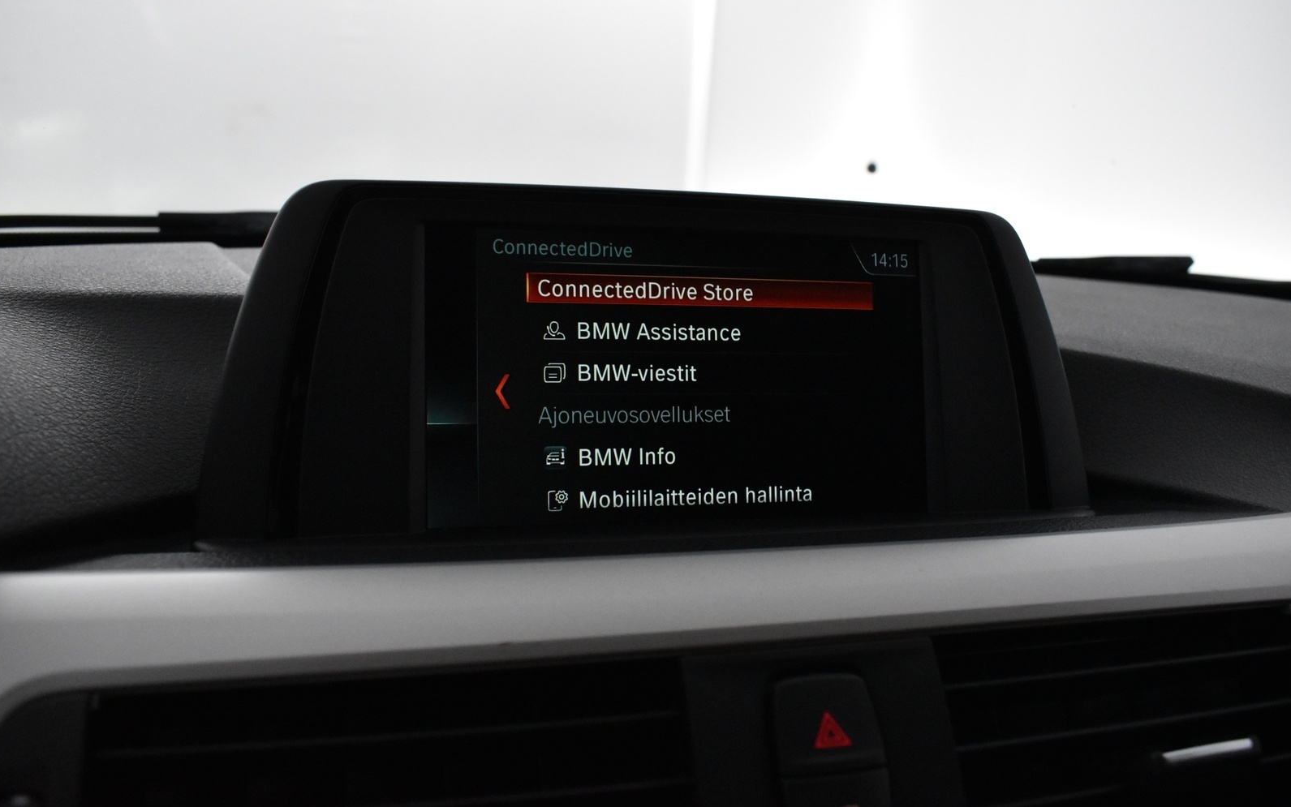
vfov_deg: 44.6
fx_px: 985
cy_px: 393
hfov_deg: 66.5
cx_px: 648
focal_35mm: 28
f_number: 5
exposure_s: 1/100
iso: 3200
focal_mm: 18
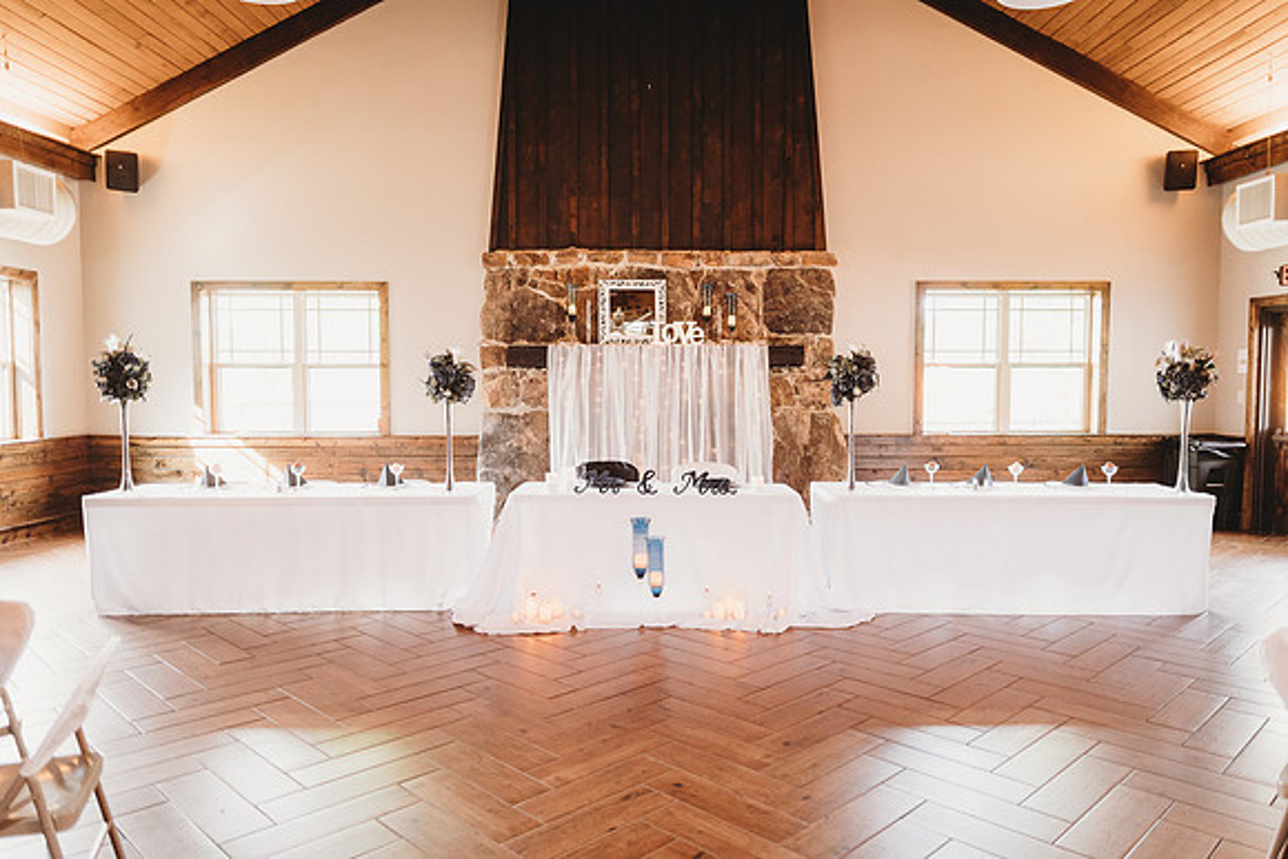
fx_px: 885
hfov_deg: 72.1
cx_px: 658
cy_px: 431
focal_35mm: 25
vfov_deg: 51.8
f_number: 2.5
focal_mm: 24
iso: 800
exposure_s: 1/125
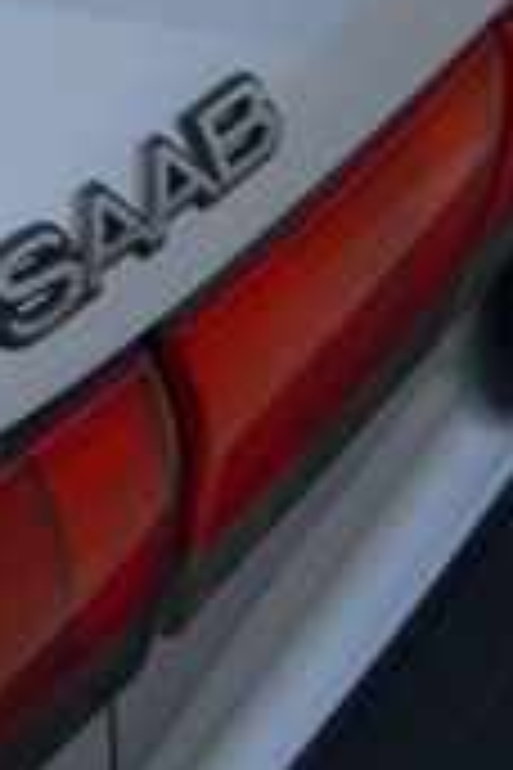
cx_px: -450
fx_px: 2629
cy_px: -104
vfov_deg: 16.1
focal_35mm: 123
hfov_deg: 10.4
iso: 100
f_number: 9
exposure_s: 1/320
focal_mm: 22
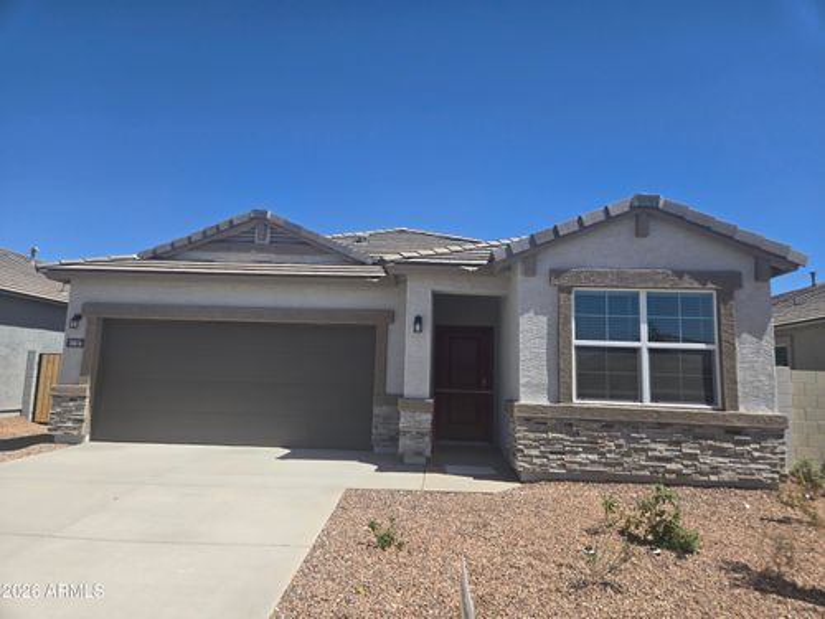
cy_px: 310
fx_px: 548
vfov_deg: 58.9
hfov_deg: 73.9
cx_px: 412
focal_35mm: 23
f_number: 1.8
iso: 25
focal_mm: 5.4
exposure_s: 1/2094
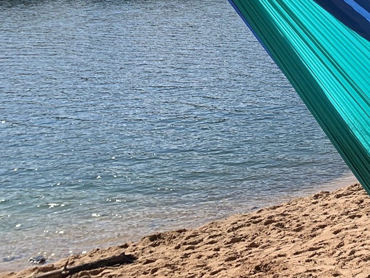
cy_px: -52
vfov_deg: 20.0
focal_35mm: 69
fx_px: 738
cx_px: 477
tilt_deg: +0.0
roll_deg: +2.7
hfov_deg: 24.6
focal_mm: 4.25
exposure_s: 1/3521
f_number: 1.8
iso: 25
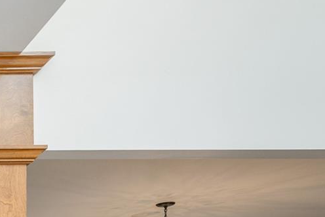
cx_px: -250
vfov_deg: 17.8
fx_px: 597
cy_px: 351
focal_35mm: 66
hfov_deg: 21.2
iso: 320
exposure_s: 1/40
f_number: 7.1
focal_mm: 16
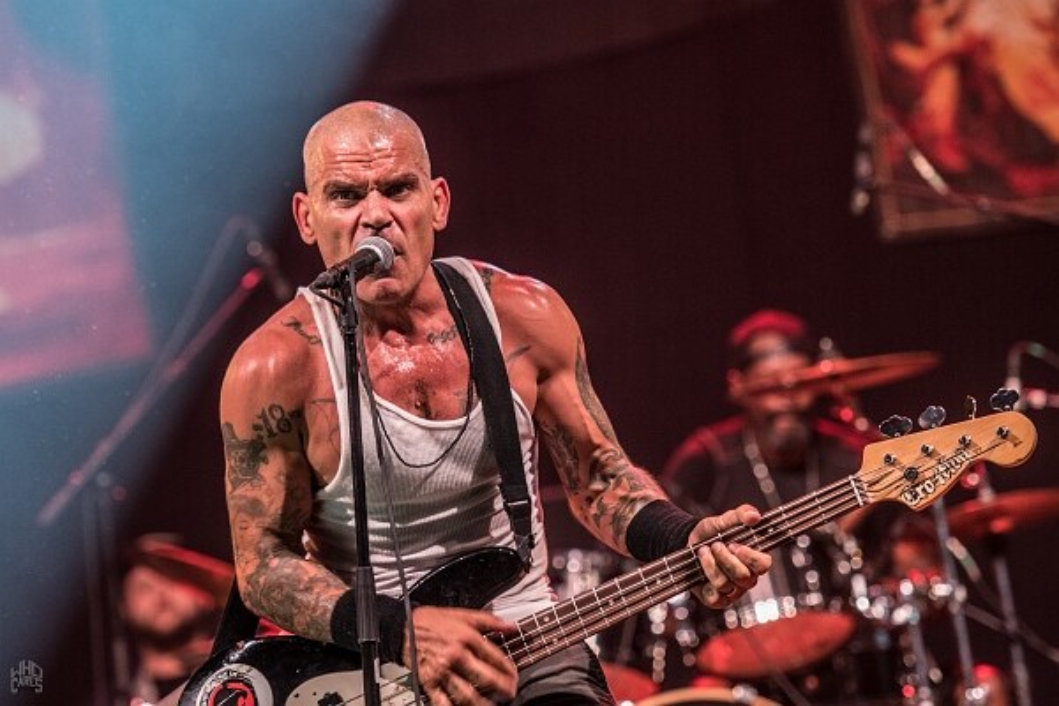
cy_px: 353
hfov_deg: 9.5
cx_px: 530
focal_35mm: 218
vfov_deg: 6.3
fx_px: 6398
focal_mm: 145
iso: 1600
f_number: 2.8
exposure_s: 1/100
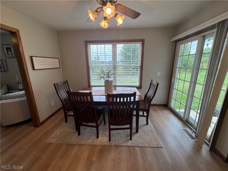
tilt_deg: -14.4
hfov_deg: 102.1
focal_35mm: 14
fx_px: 92
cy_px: 86
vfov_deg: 85.7
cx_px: 114
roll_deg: +0.4
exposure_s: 1/120
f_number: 2.2
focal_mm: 2.22
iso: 50
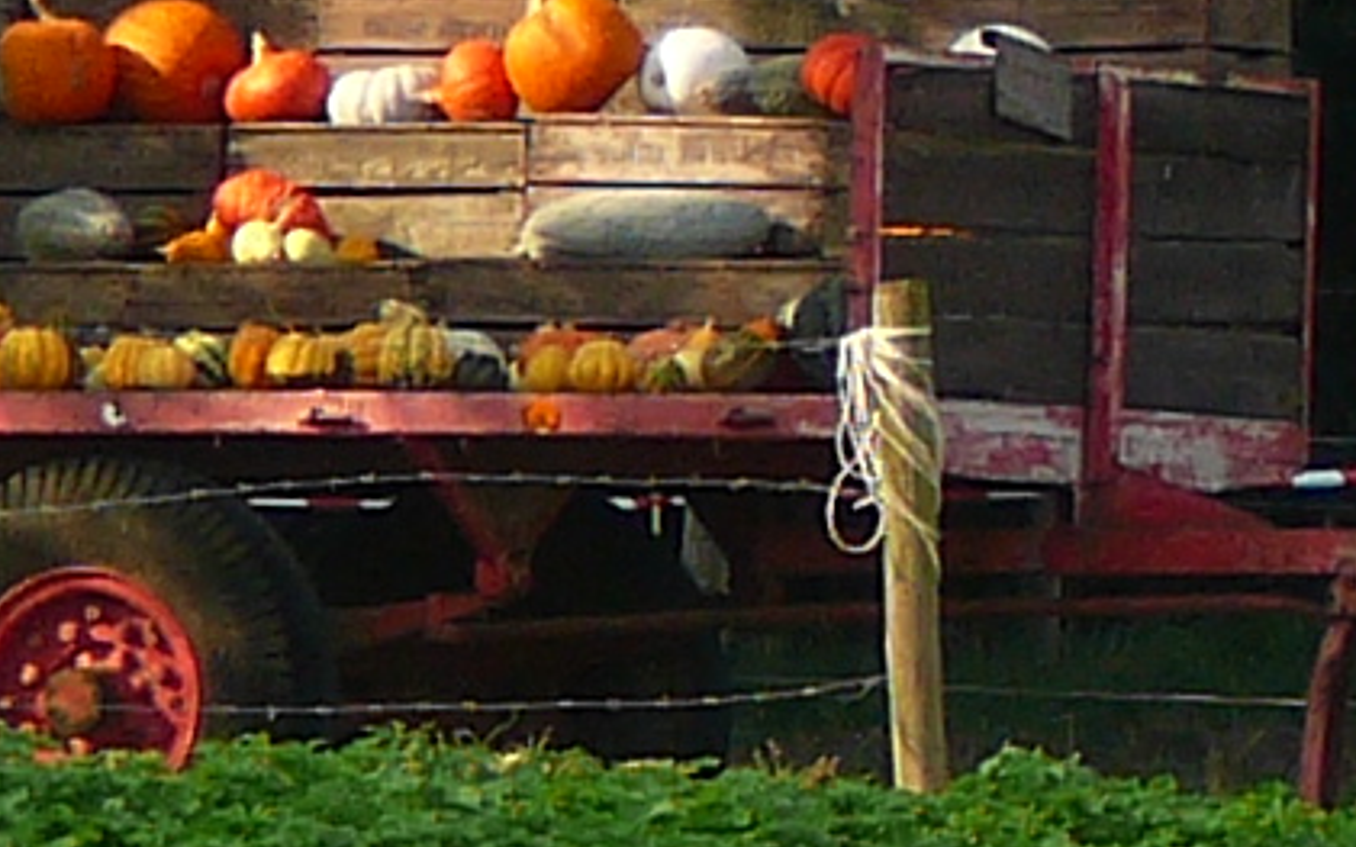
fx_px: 38355
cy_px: -808
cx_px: 3627
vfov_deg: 1.3
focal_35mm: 1038
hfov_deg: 2.0
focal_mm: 23.9
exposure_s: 1/250
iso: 80
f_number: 4
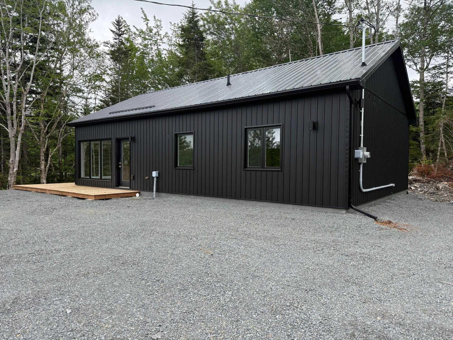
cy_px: 170
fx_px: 314
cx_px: 226
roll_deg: -0.2
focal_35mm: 24
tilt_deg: -1.5
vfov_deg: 56.8
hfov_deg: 71.6
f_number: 1.78
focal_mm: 6.76
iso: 100
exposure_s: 1/1230
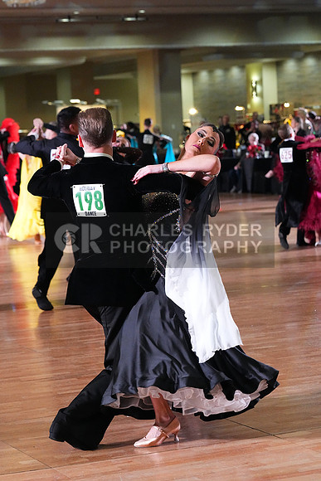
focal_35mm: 104
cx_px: 160
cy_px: 240
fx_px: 1390
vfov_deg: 19.6
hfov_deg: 13.2
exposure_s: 1/400
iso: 10000
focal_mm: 104
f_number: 5.6
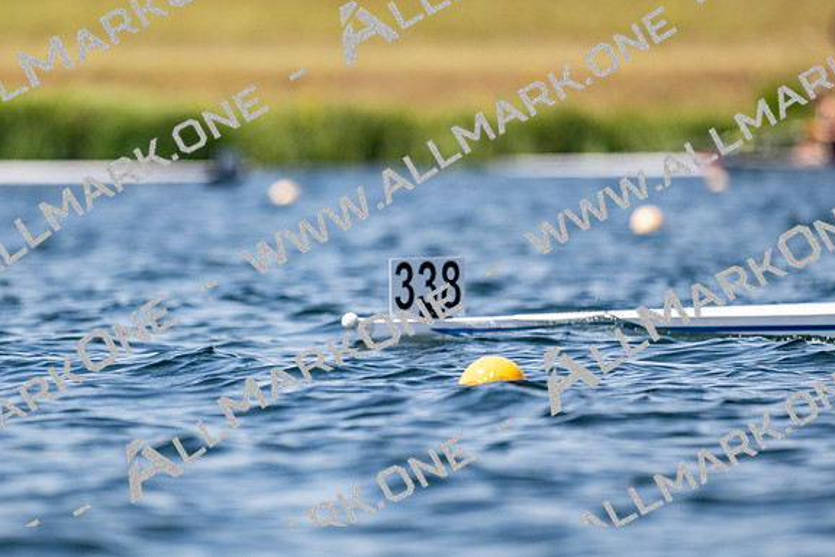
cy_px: 278
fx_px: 14008
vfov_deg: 2.3
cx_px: 419
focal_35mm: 604
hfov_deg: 3.4
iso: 200
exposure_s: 1/2500
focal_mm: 400
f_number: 4.5
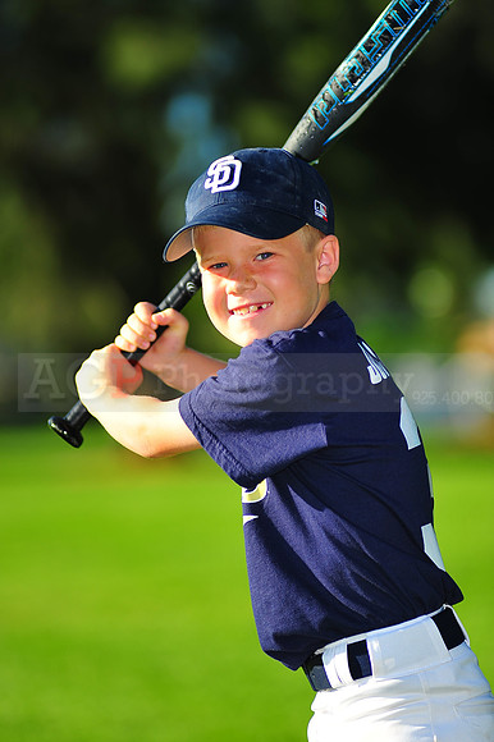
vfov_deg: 11.4
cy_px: 371
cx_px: 247
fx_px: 3709
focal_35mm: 180
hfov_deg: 7.6
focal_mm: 180
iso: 200
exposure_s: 1/1250
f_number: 3.5
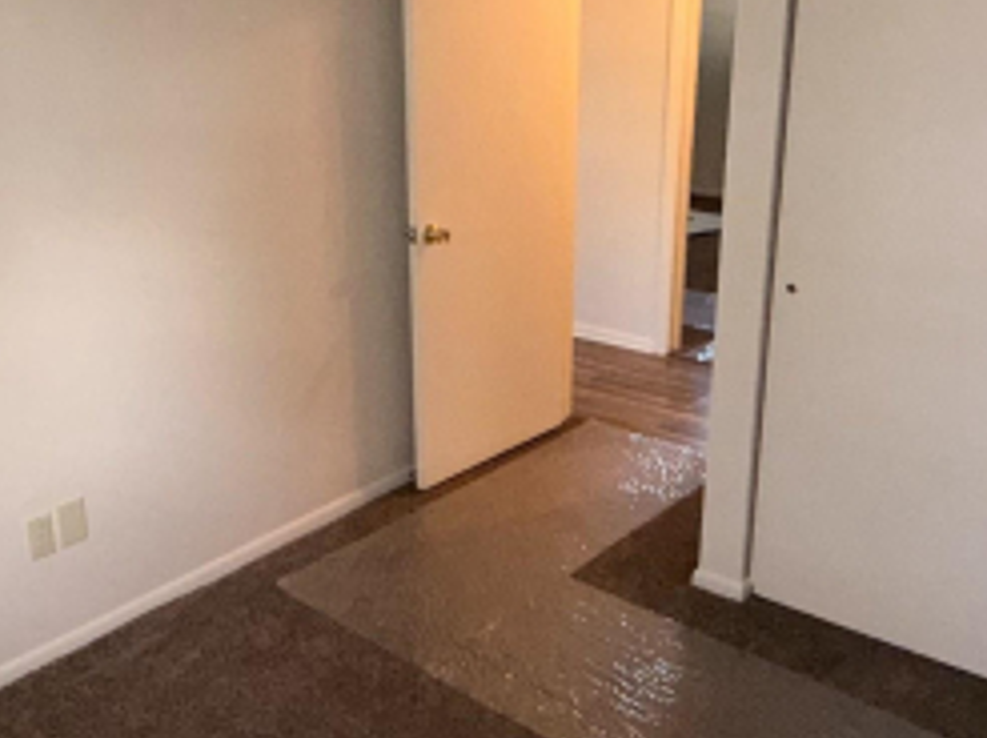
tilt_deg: -18.0
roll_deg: +2.7
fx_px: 1082
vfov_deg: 37.6
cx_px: 395
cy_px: 349
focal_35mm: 38
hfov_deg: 48.7
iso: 320
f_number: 2.2
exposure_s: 1/60
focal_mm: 2.22
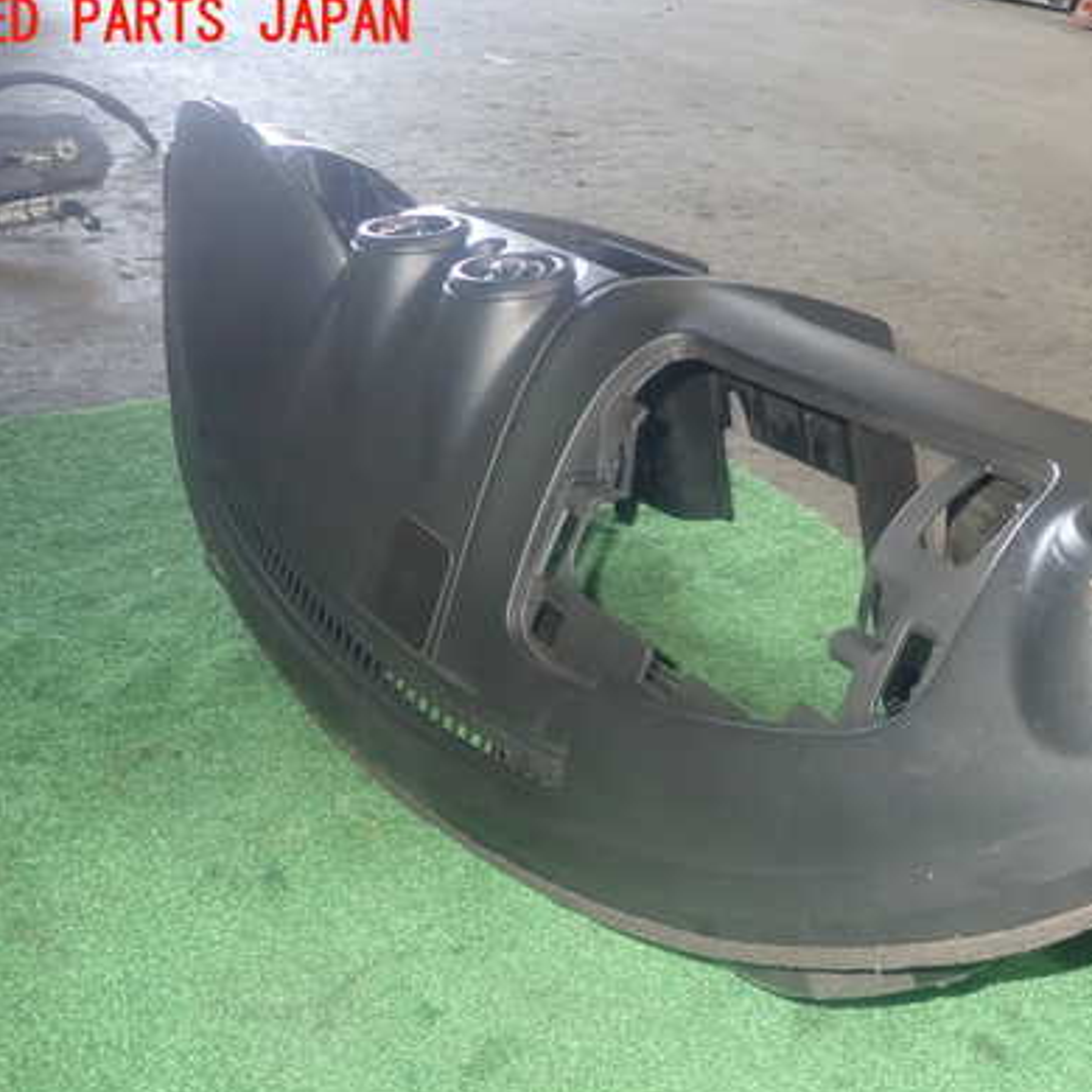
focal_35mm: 34
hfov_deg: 47.5
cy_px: 619
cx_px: 742
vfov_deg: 48.3
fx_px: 1213
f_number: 2
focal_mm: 4.5
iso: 200
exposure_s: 1/50
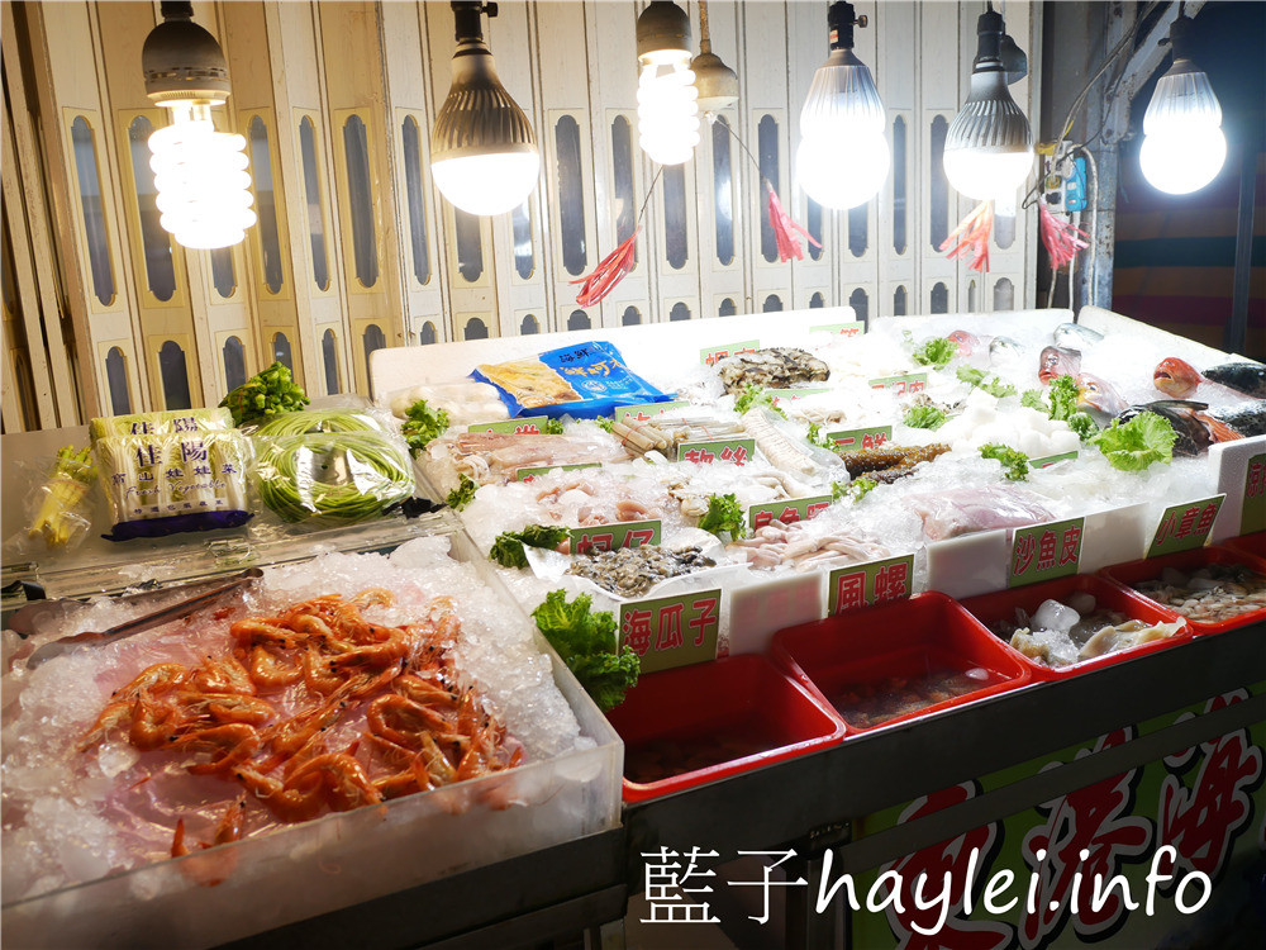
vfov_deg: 46.8
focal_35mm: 30
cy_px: 475
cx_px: 633
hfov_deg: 60.0
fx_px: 1097
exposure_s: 1/250
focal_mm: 15
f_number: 2.5
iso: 200
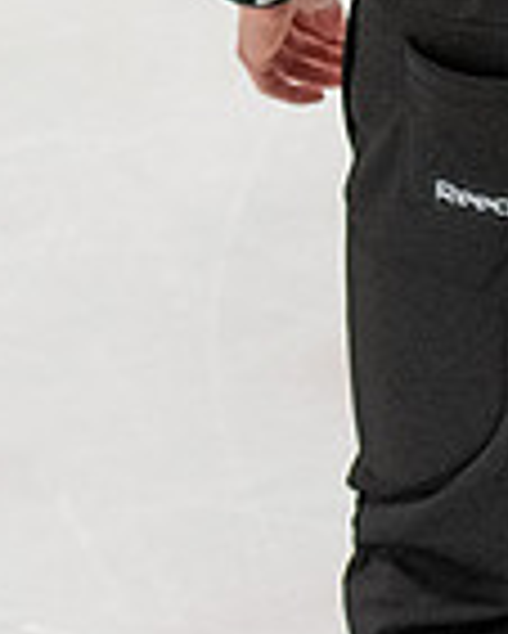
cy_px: -449
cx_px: 582
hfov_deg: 3.0
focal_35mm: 519
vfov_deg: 3.7
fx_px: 9743
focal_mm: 70
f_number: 3.2
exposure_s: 1/800
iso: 2000
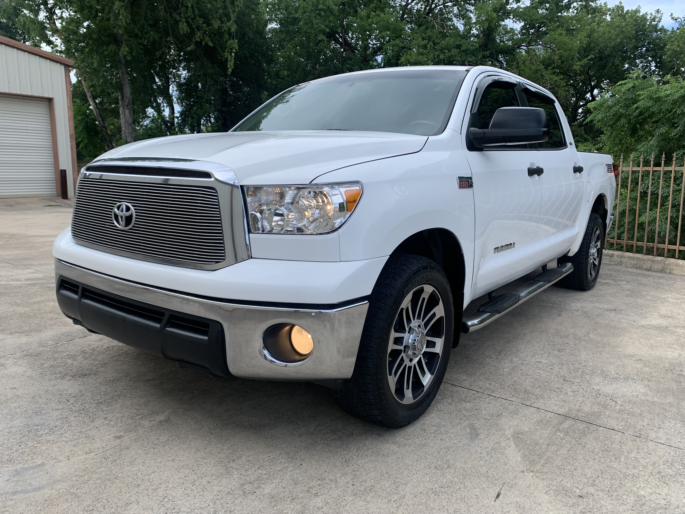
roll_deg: +0.1
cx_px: 342
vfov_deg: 53.1
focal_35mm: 26
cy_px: 257
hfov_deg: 67.3
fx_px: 515
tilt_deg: -9.3
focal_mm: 4.25
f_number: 1.8
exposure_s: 1/1163
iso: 25
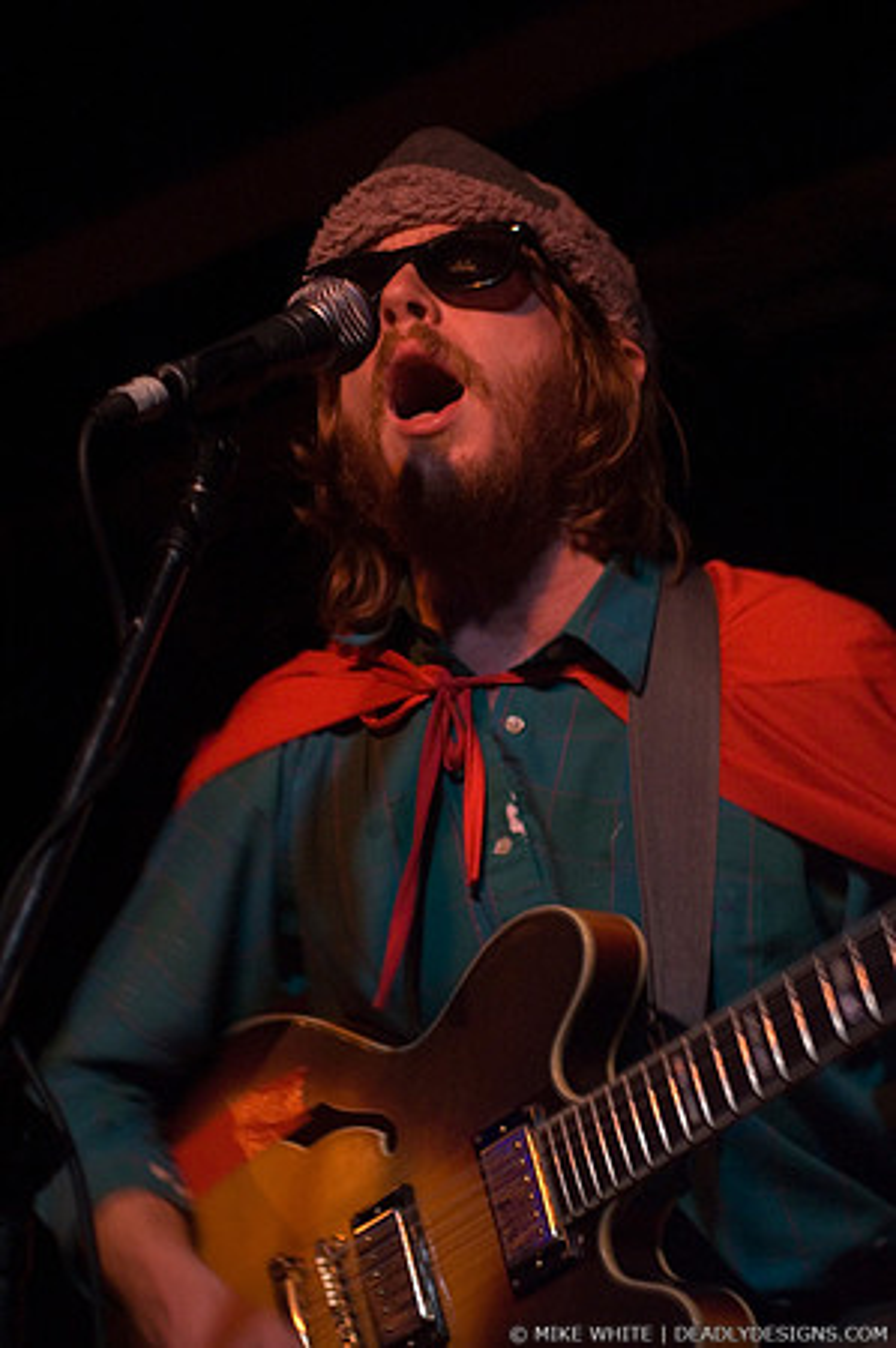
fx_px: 3480
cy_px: 674
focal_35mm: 93
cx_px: 448
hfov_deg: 14.7
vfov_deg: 21.9
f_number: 2.8
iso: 1600
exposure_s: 1/40
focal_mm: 62
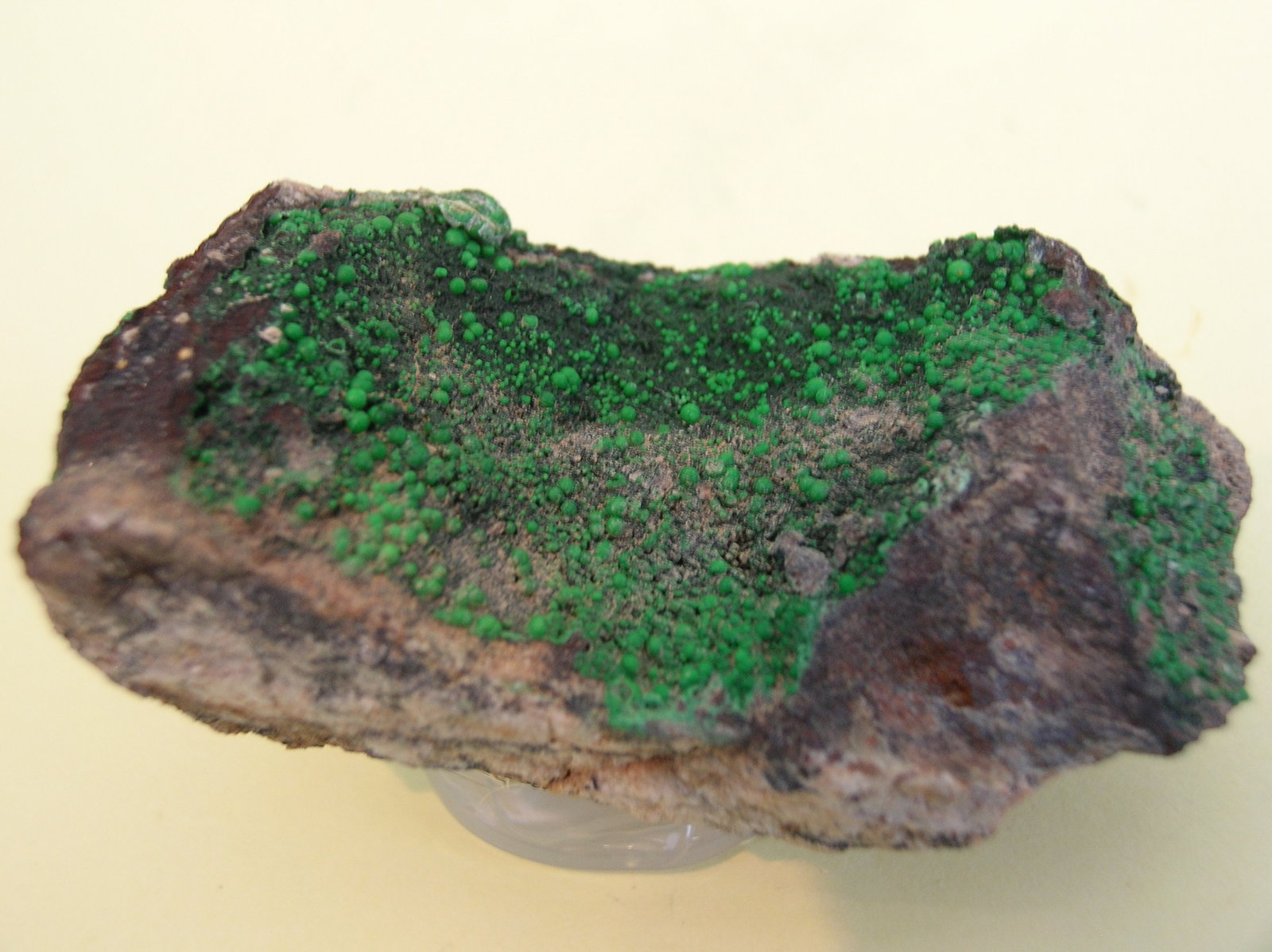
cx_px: 636
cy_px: 476
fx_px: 2129
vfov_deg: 25.2
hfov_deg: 33.3
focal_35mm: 58
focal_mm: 9.6
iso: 53
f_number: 3.1
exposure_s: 1/4.5
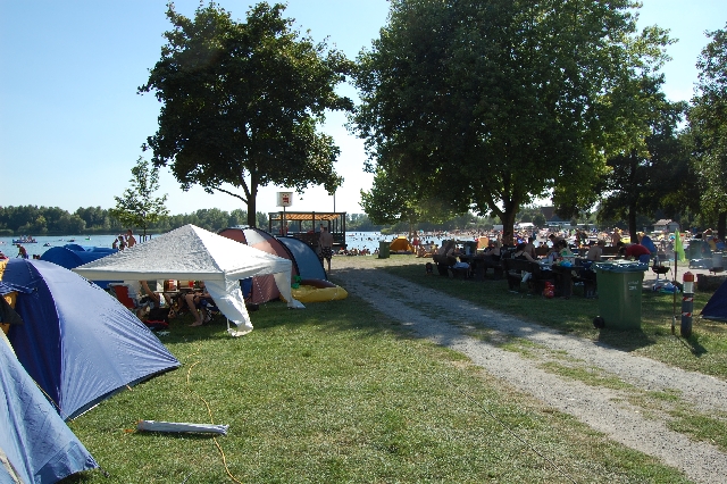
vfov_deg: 47.9
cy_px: 242
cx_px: 364
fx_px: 545
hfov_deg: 67.4
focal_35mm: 27
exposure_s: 1/320
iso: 200
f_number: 9
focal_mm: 18
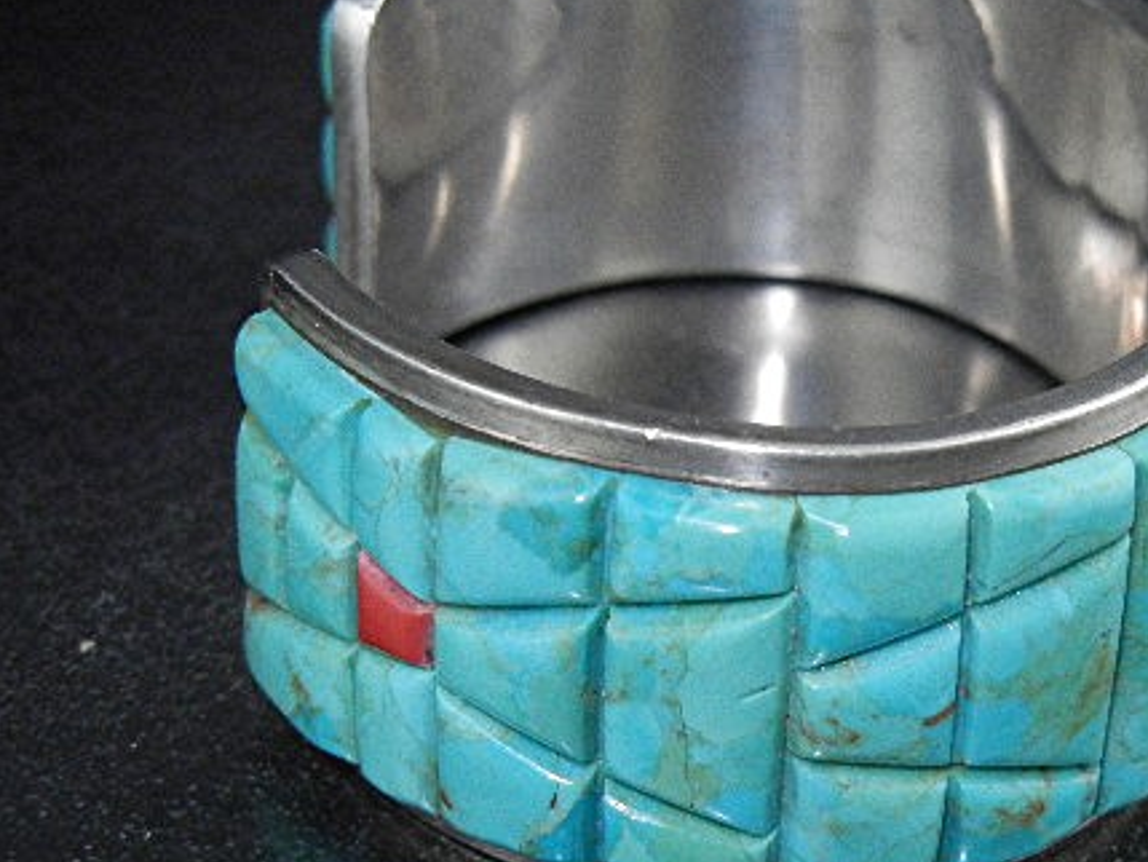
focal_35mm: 88
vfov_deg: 16.8
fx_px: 2919
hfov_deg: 22.2
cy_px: 458
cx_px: 765
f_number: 8
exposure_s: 1/30
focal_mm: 10.6
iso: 789
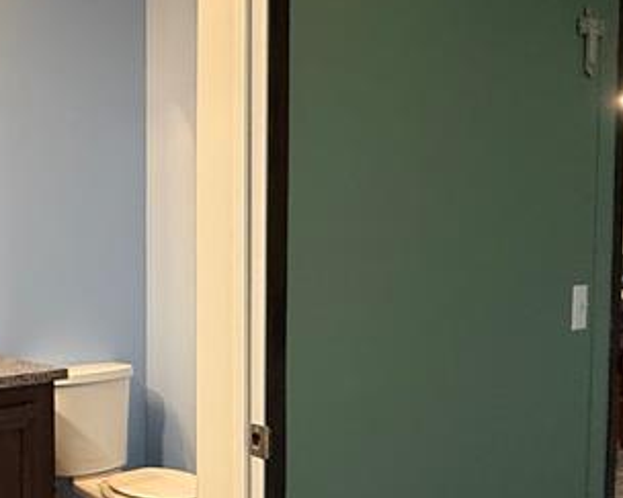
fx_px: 848
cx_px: 98
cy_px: 303
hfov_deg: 38.4
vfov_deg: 32.6
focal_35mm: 46
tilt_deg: -3.4
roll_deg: +0.5
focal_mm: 2.22
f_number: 2.2
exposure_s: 1/60
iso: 640
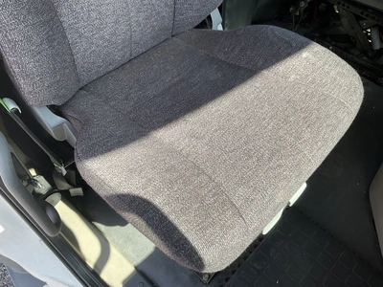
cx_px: 192
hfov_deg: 61.7
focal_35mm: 29
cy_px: 144
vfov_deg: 48.2
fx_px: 321
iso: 20
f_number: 1.8
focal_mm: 3
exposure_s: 1/218
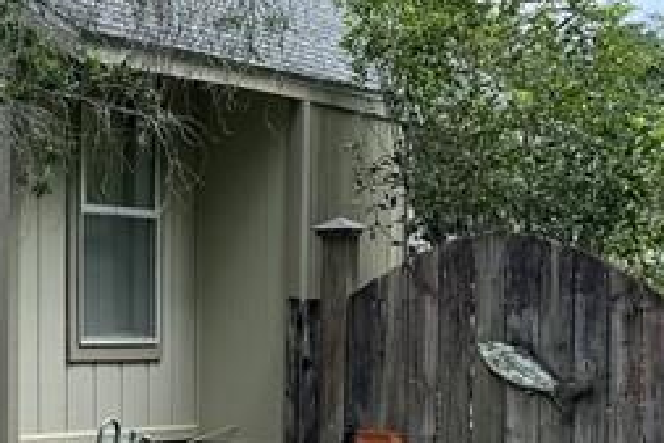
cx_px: -488
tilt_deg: +2.1
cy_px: 194
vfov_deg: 13.6
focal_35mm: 101
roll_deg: -0.6
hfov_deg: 17.0
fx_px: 1864
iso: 80
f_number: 1.78
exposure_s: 1/1151
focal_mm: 6.76
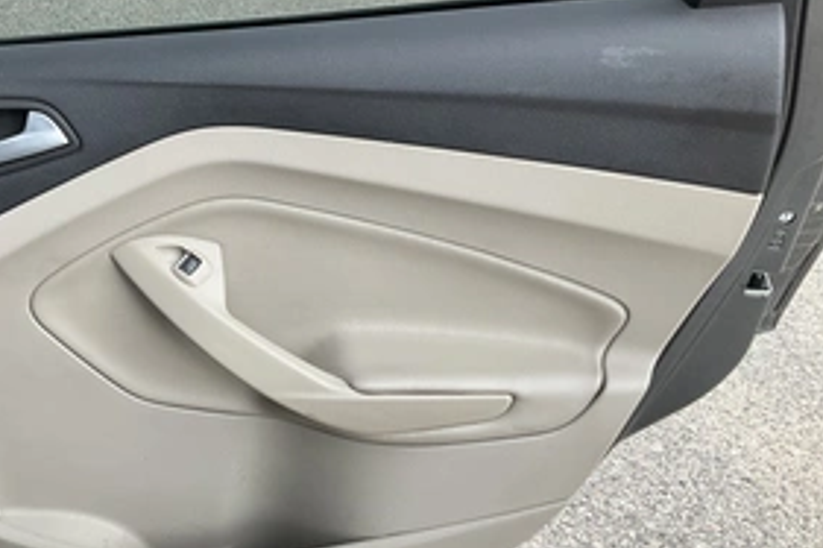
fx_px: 982
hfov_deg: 44.6
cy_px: 349
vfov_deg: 31.0
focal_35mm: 43
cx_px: 255
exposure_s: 1/383
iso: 25
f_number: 1.8
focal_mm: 3
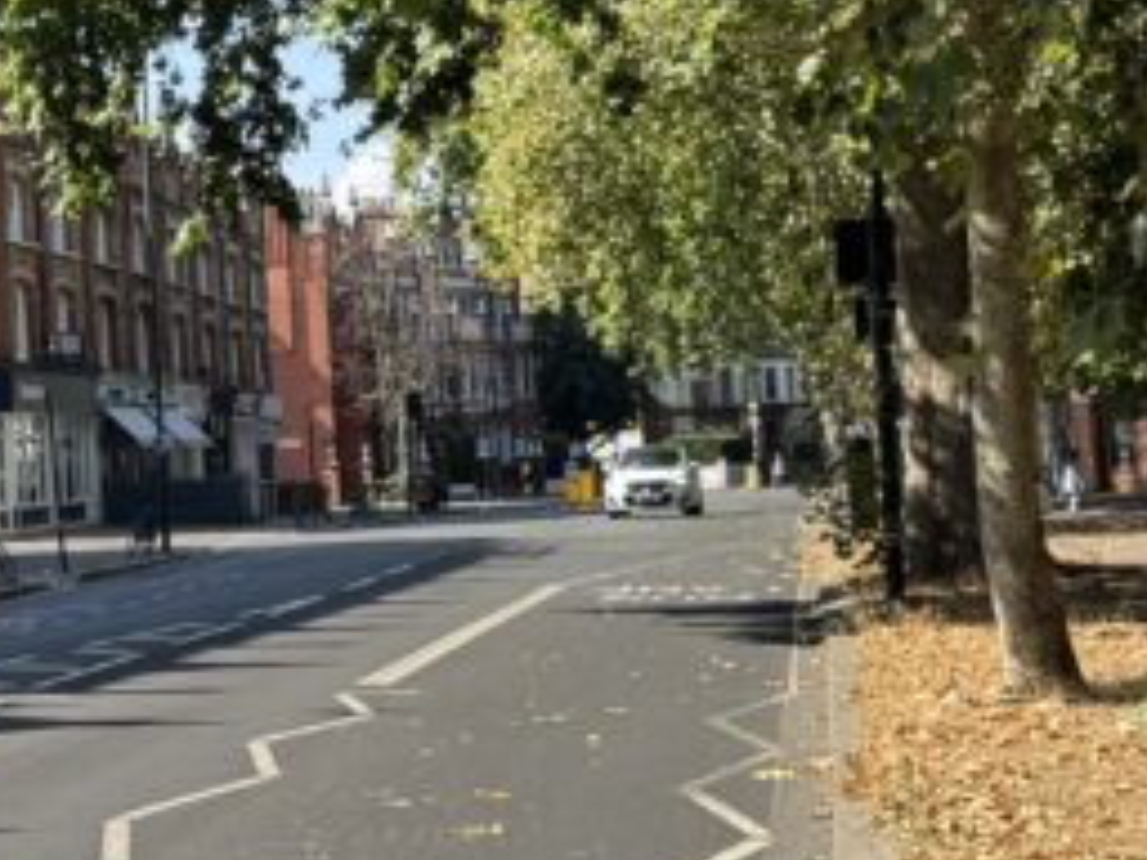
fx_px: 3181
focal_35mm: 96
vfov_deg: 15.4
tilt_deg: +2.6
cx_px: -278
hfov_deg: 19.1
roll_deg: +2.2
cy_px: 349
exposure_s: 1/1524
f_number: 1.78
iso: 80
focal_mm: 6.76
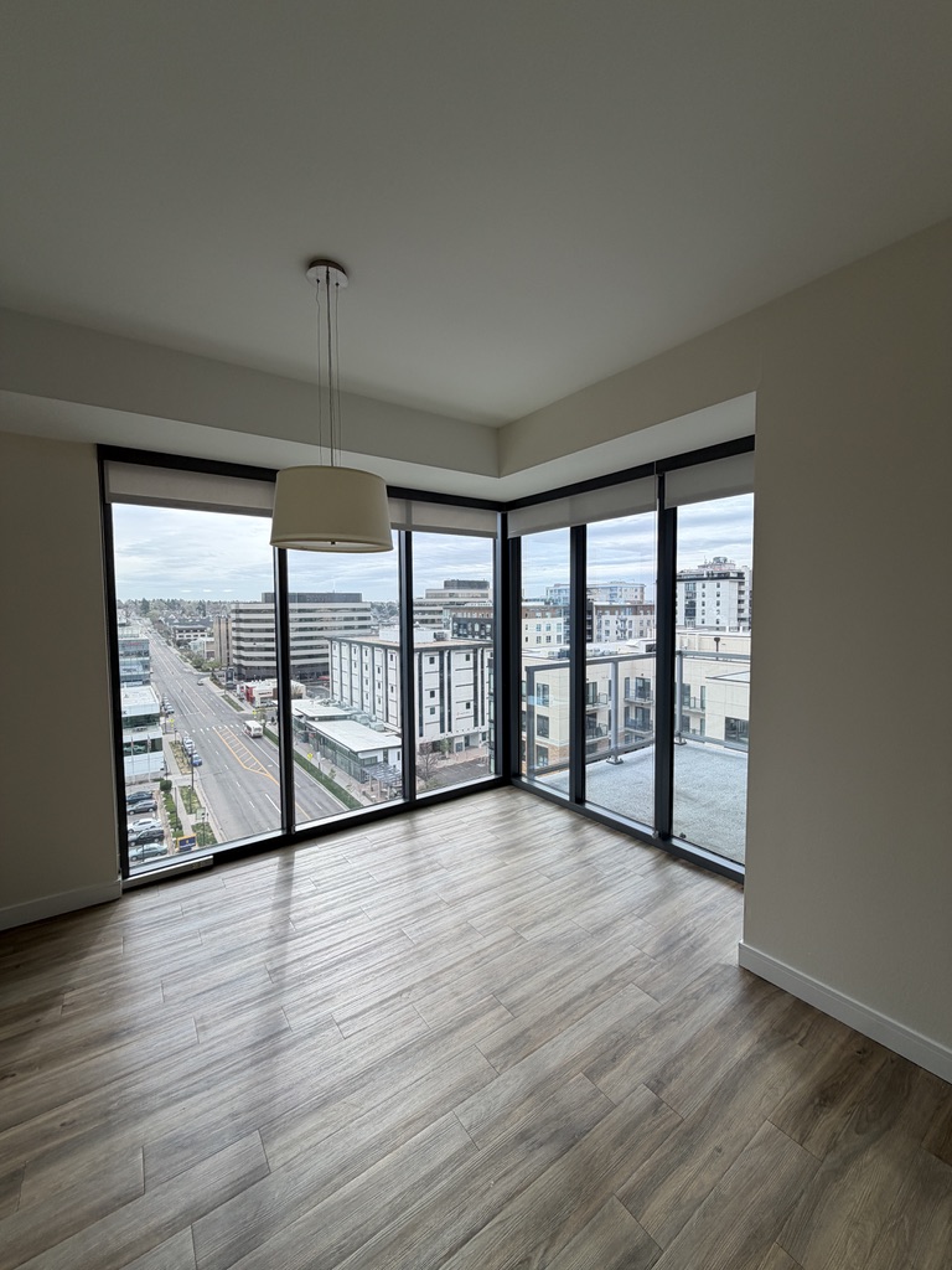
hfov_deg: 85.7
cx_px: 476
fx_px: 513
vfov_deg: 102.1
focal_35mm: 14
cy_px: 635
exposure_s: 1/120
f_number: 2.2
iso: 32
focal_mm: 2.22
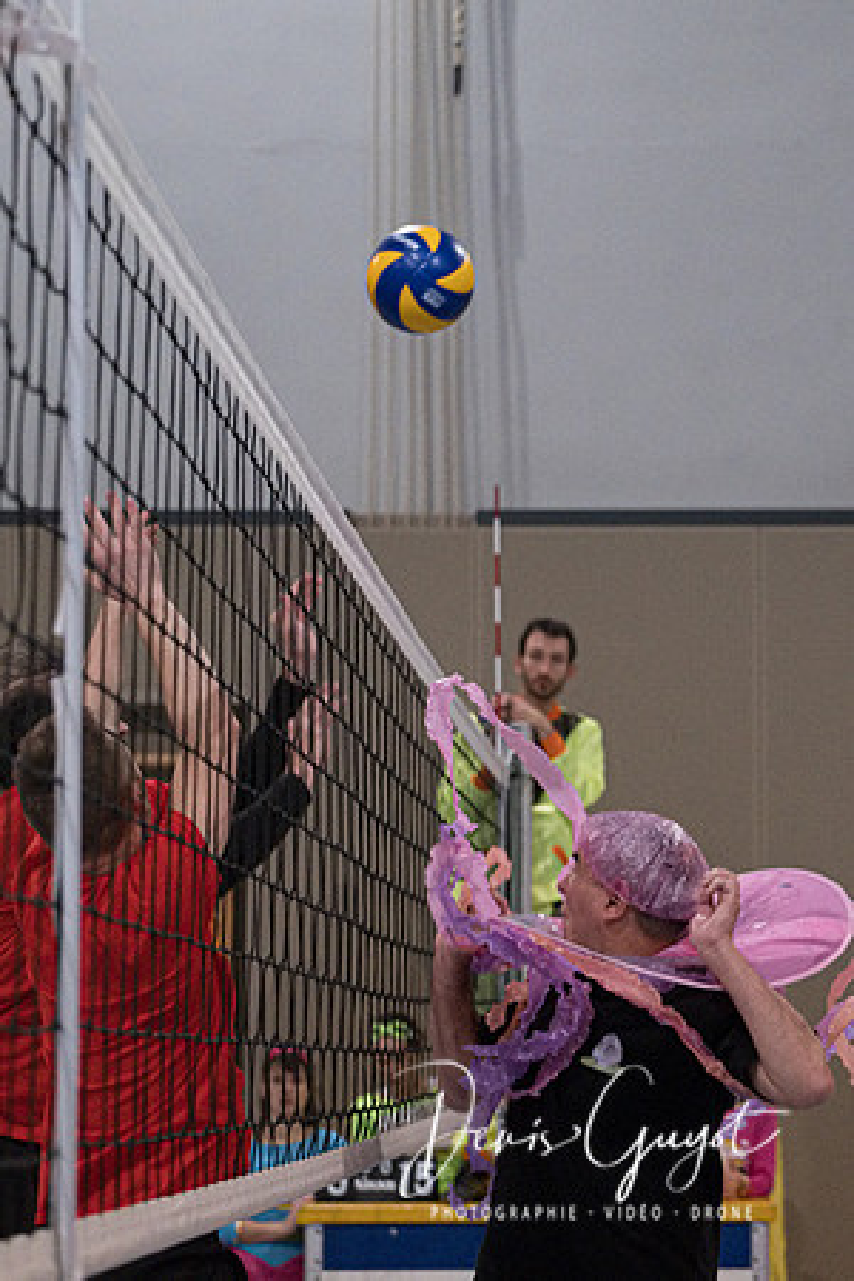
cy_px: 640
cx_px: 770
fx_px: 4002
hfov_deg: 12.1
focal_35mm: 112
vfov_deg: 18.2
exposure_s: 1/500
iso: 6400
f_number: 2.8
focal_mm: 50
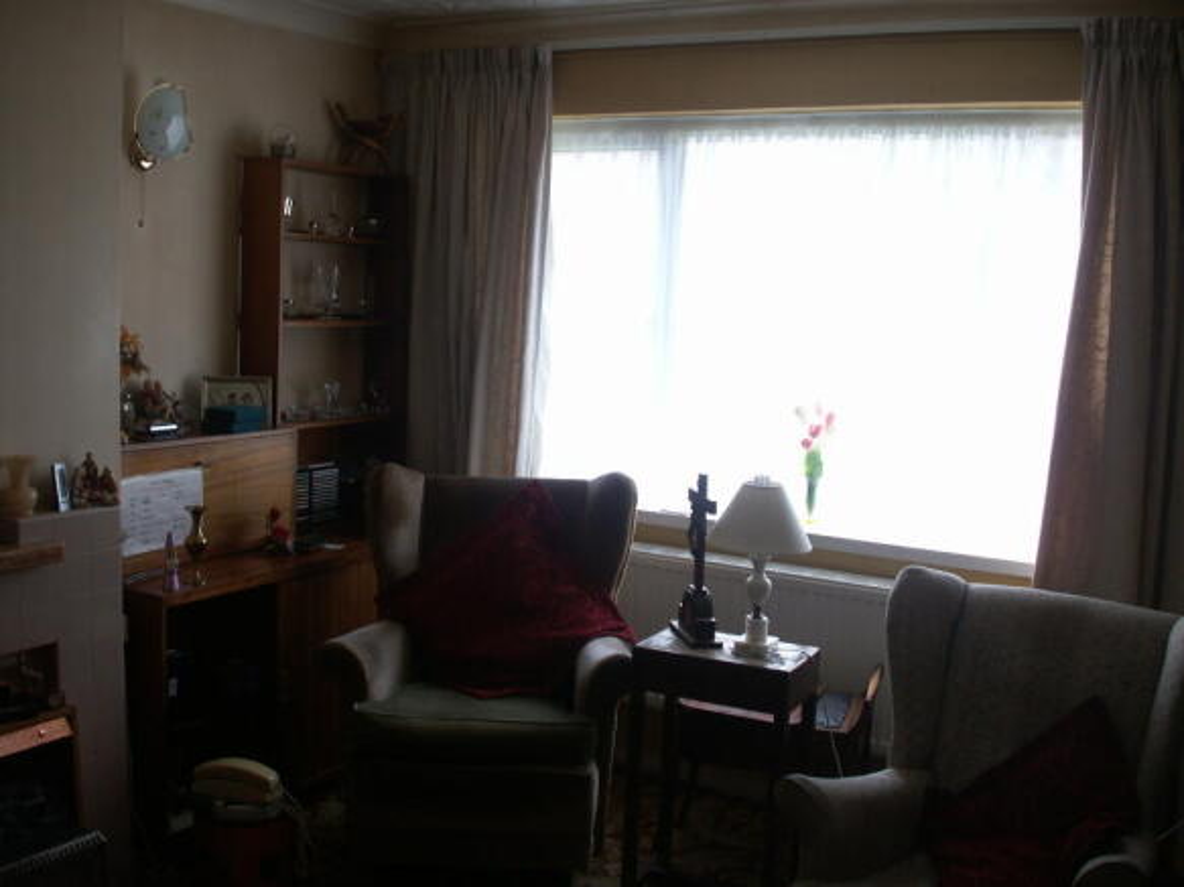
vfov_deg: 38.7
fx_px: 1265
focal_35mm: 37
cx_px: 592
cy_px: 444
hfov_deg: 50.1
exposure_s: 1/60
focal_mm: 7.7
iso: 50
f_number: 3.5
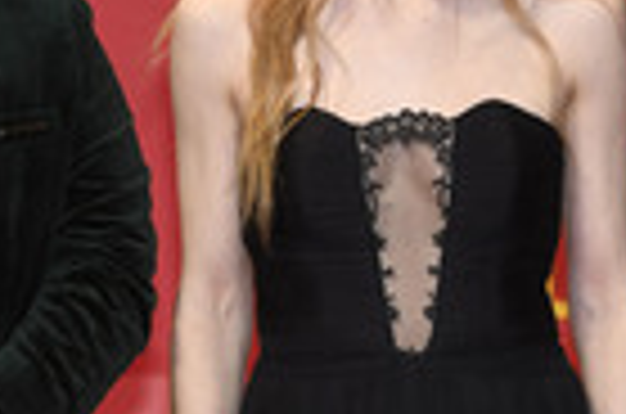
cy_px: 230
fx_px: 5187
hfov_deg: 6.9
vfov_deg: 4.6
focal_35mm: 299
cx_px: 367
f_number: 4.5
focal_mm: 92
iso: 800
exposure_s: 1/400
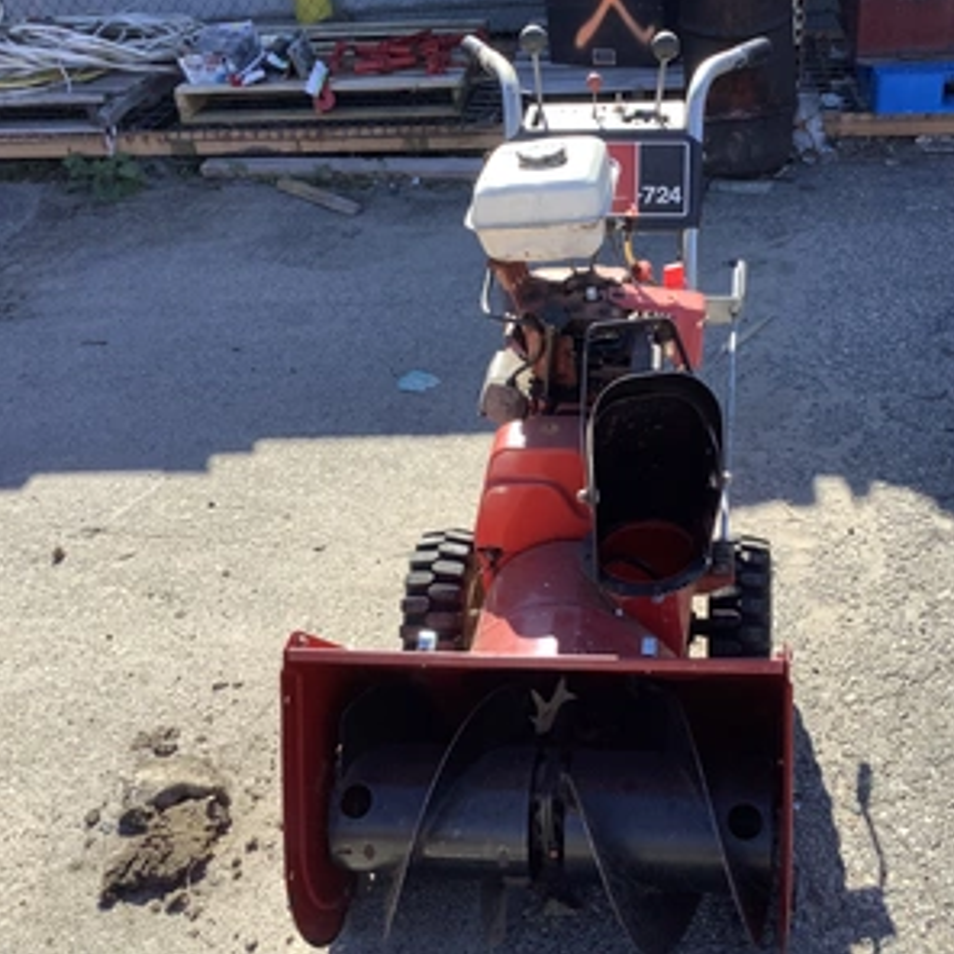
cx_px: 612
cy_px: 474
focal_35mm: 37
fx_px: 1154
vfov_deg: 44.9
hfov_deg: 44.5
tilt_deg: -34.7
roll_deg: +4.8
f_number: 2.4
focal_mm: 3.3
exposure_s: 1/608
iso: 25
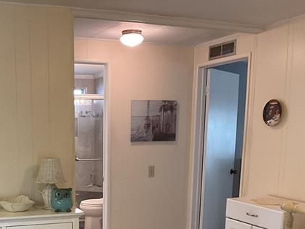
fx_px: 626
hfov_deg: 26.9
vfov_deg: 20.1
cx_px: 69
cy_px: 228
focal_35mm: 71
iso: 100
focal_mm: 3
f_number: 1.8
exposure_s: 1/60
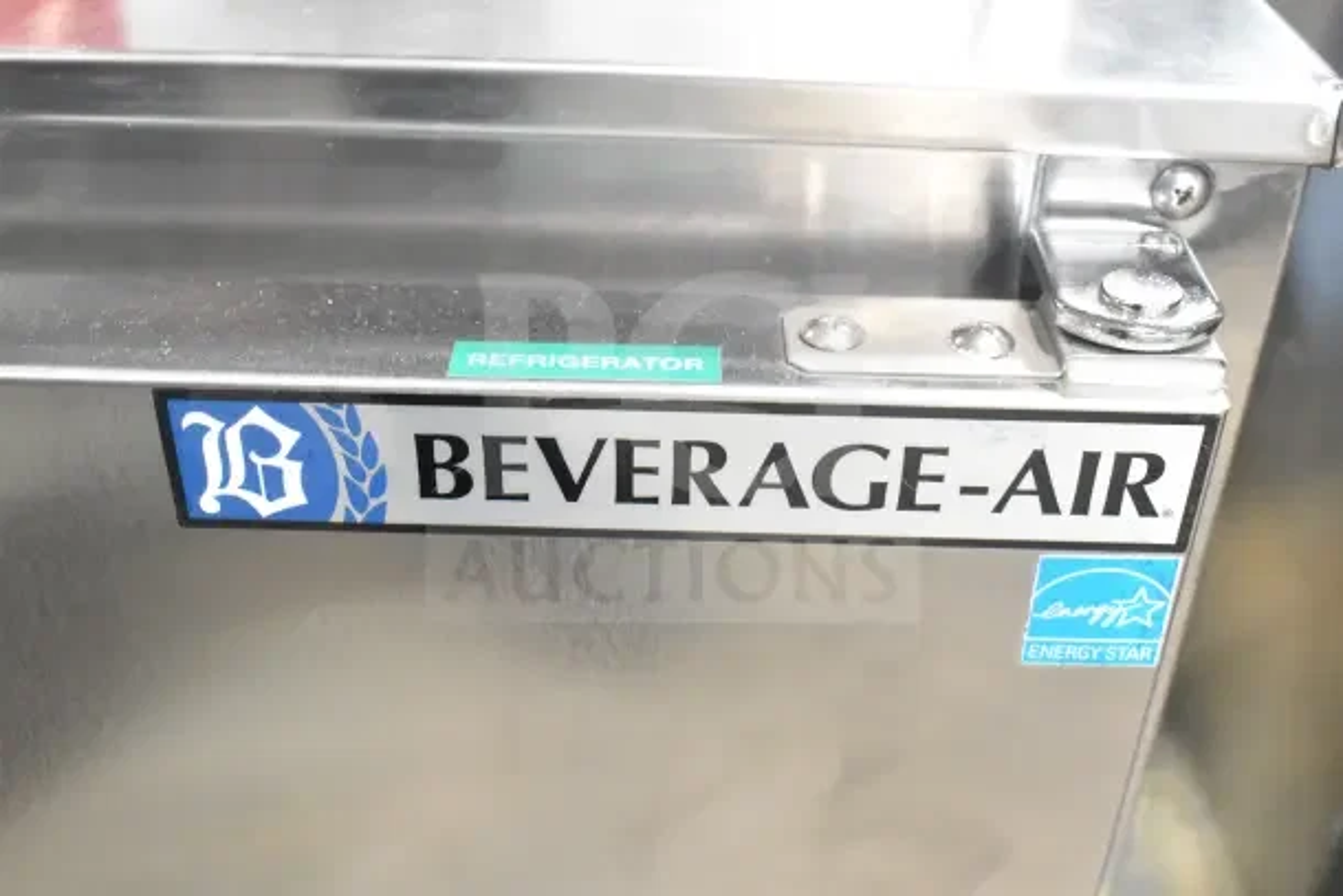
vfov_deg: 31.9
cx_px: 672
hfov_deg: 46.4
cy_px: 448
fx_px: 1567
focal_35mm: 42
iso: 6400
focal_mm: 28
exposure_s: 1/125
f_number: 5.6
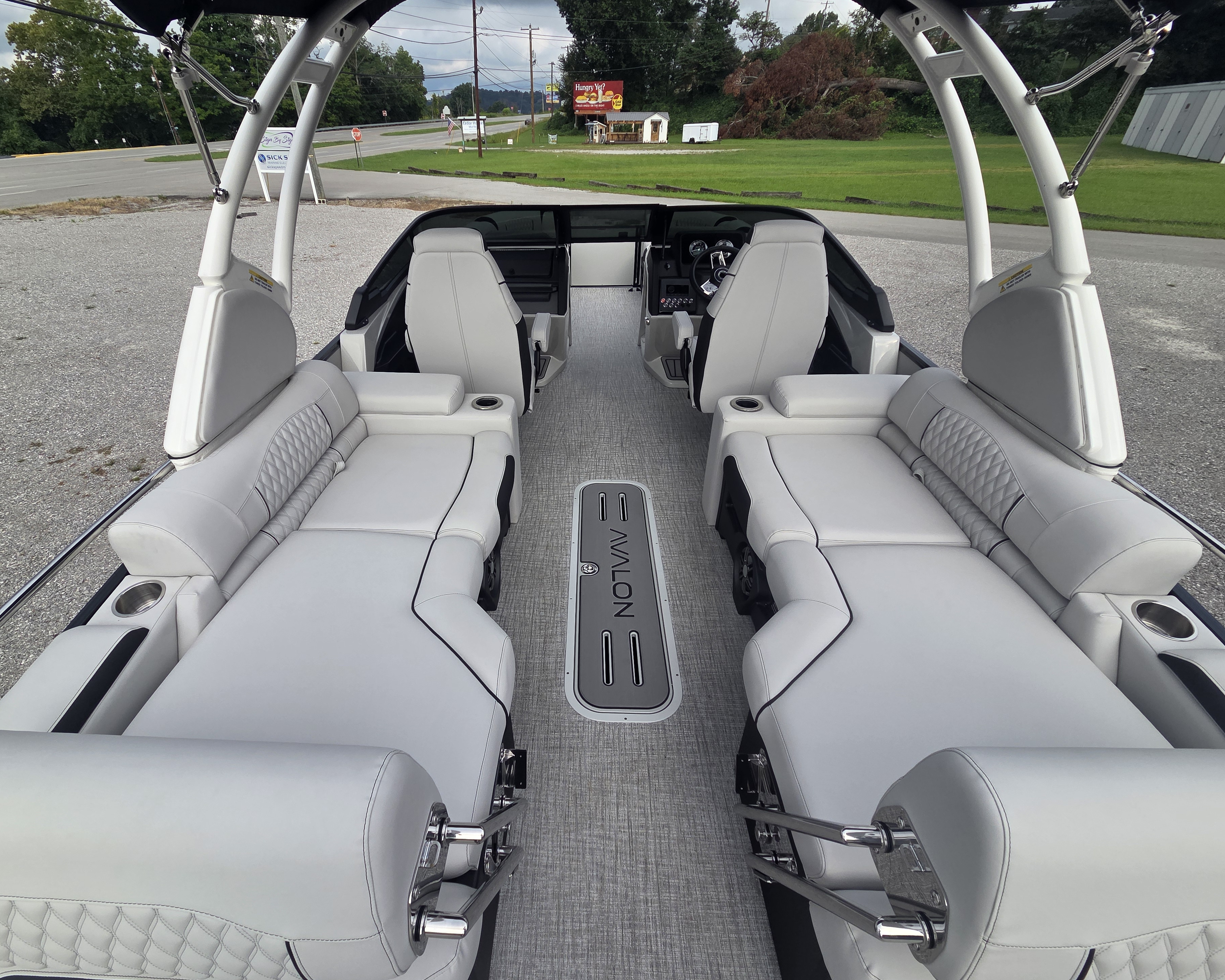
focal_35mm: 14
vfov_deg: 88.0
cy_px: 491
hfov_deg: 100.6
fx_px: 508
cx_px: 576
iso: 50
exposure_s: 1/1011
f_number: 2.2
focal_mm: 2.2
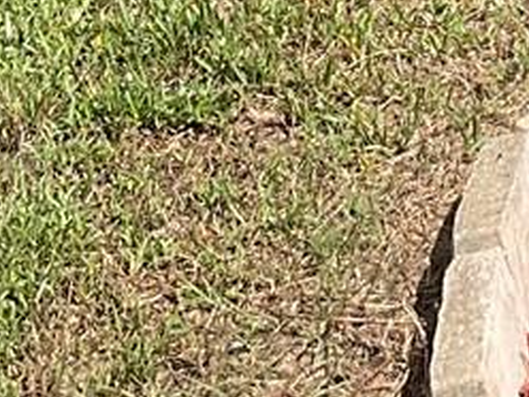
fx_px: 2858
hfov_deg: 10.5
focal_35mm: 187
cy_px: -608
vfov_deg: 7.4
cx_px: 497
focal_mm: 3
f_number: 1.8
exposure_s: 1/1035
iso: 16
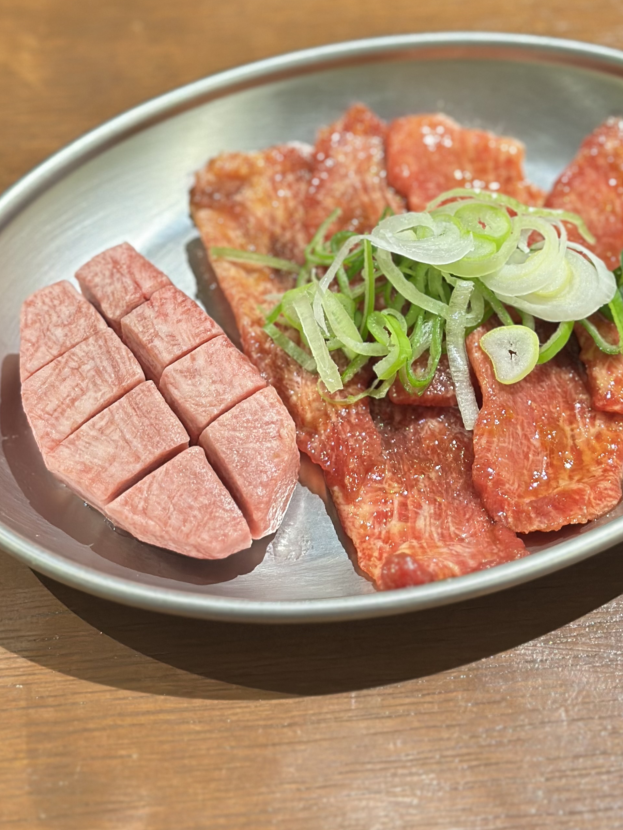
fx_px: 1824
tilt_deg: -51.8
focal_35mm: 76
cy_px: 220
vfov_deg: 25.4
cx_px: 346
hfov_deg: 19.4
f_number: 1.78
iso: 320
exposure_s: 1/60
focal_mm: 6.86
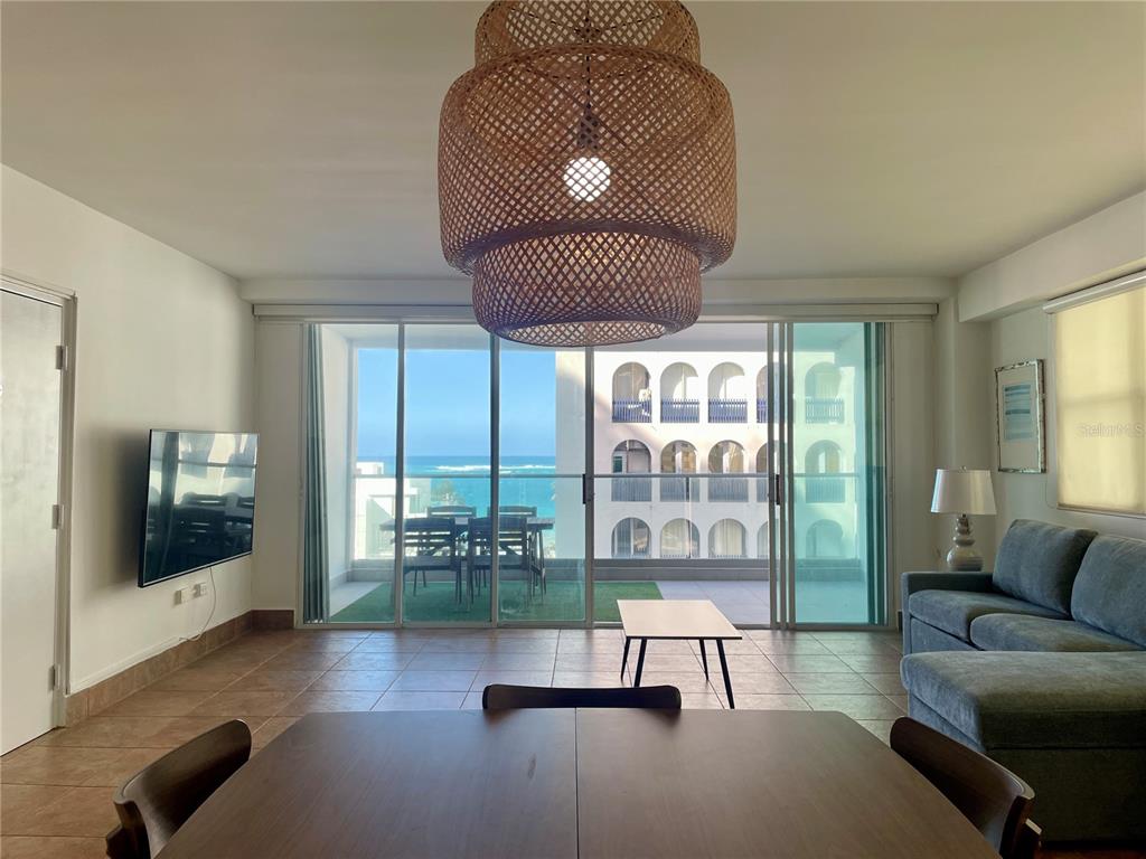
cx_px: 573
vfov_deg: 53.1
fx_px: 861
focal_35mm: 26
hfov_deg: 67.3
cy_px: 430
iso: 32
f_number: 1.6
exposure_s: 1/489
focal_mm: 4.2
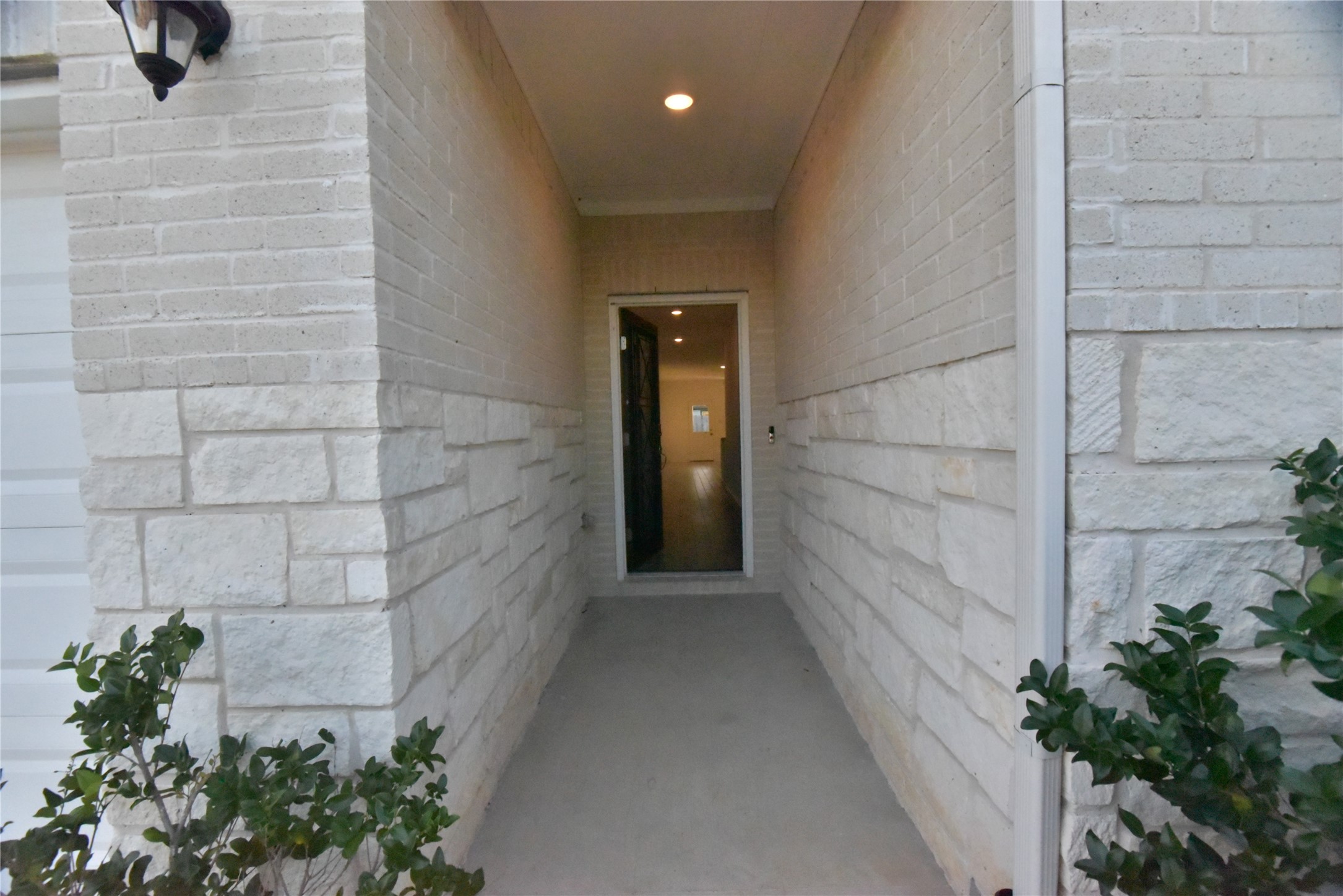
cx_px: 672
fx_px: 597
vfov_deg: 73.8
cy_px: 448
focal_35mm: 16
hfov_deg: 96.7
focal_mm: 16
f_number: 8
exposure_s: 1/3200
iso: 10000
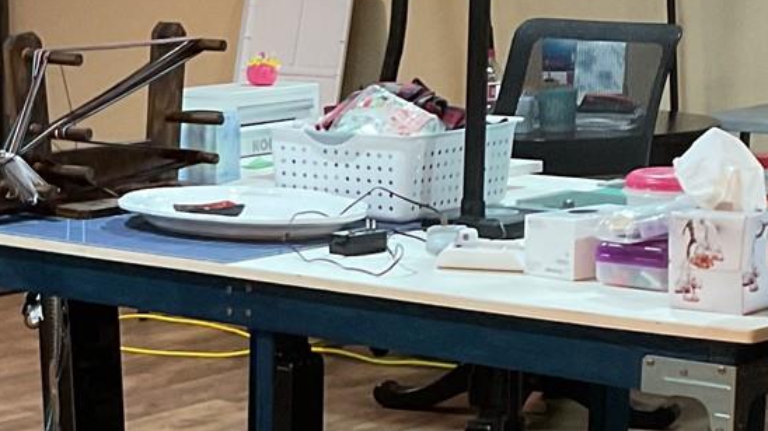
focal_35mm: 118
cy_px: 455
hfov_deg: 18.1
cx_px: 196
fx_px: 2403
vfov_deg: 10.2
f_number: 1.8
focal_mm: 3
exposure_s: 1/60
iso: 250
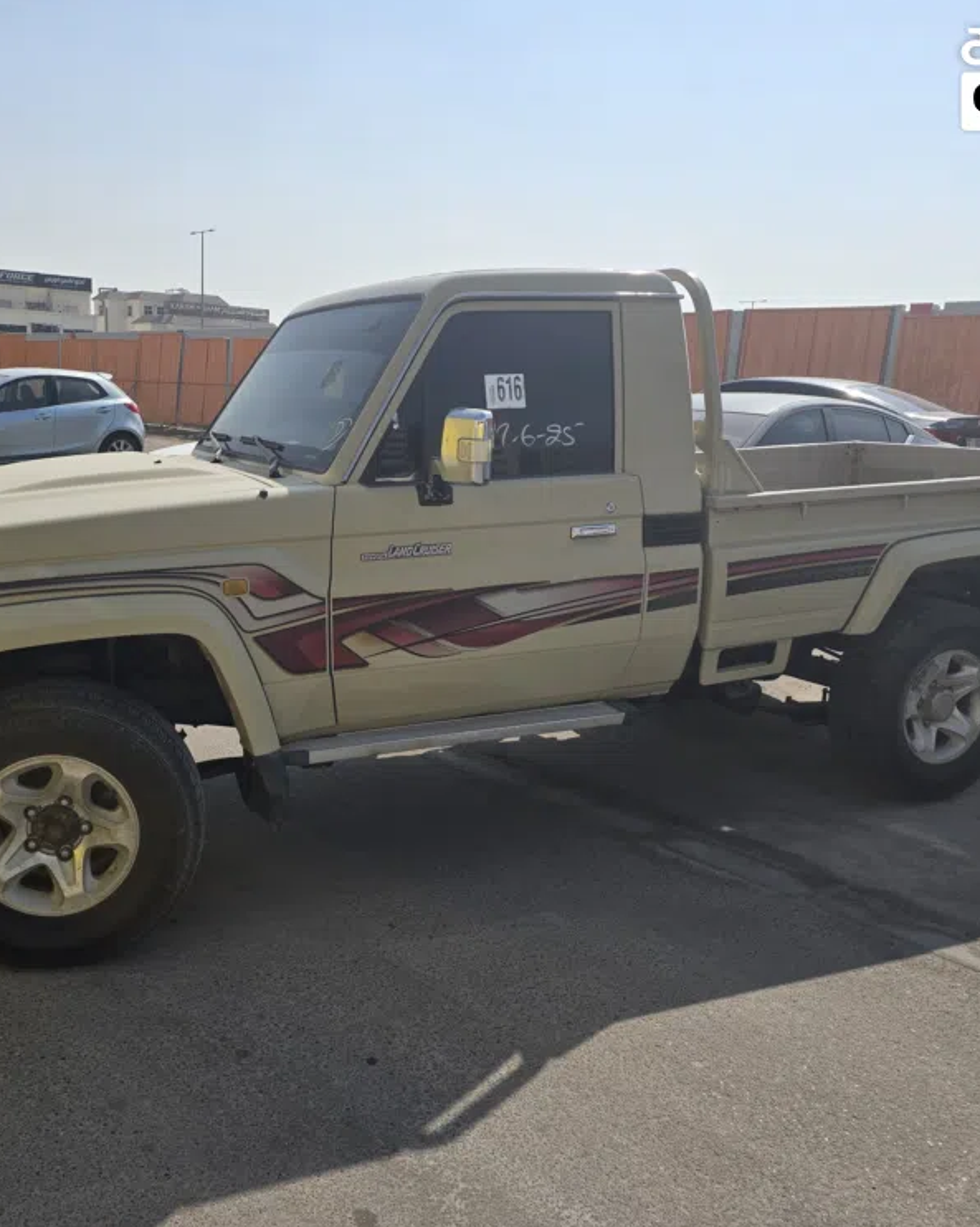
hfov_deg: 46.8
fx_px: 1125
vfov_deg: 57.2
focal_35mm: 31
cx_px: 395
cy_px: 607
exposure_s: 1/1252
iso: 12
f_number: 1.7
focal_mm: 6.3
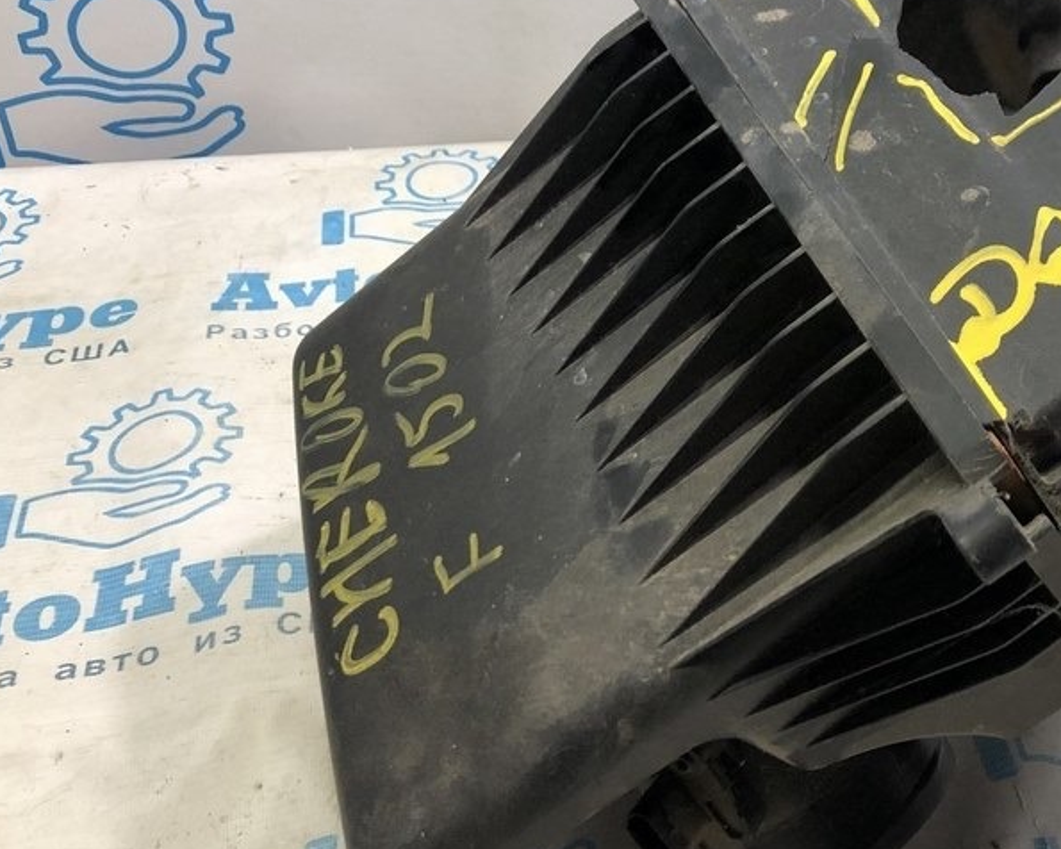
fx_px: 1476
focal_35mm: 47
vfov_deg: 31.8
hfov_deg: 37.7
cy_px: 287
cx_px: 892
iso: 32
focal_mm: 4
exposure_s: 1/25
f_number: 1.8
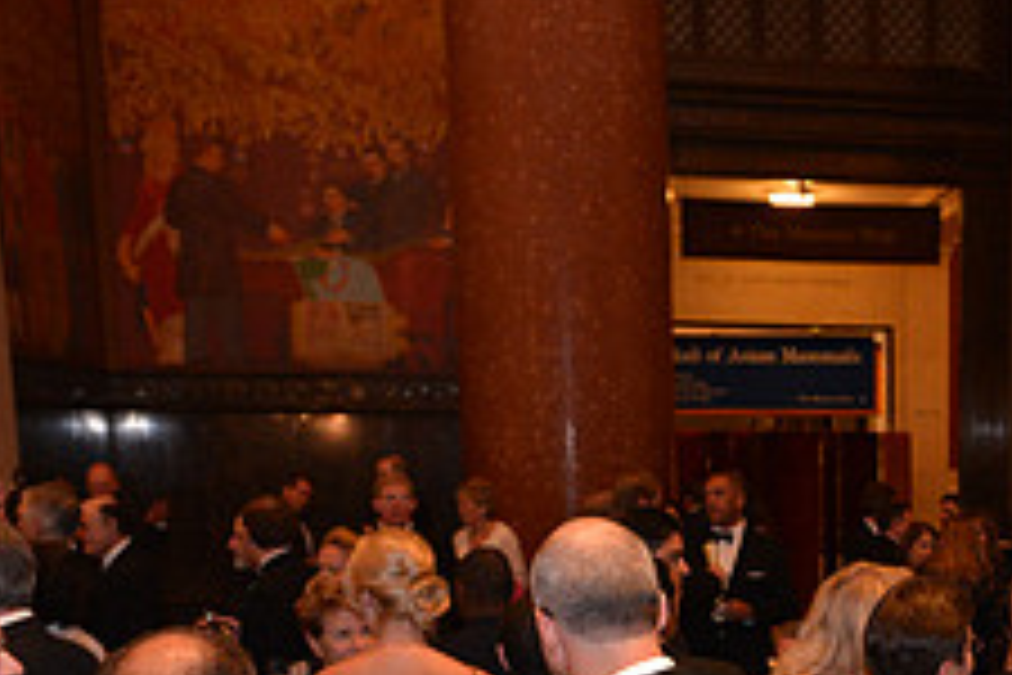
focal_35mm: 62
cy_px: 776
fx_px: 1743
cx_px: 1008
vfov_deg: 20.7
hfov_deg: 30.2
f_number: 3.5
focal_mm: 24
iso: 2000
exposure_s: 1/60
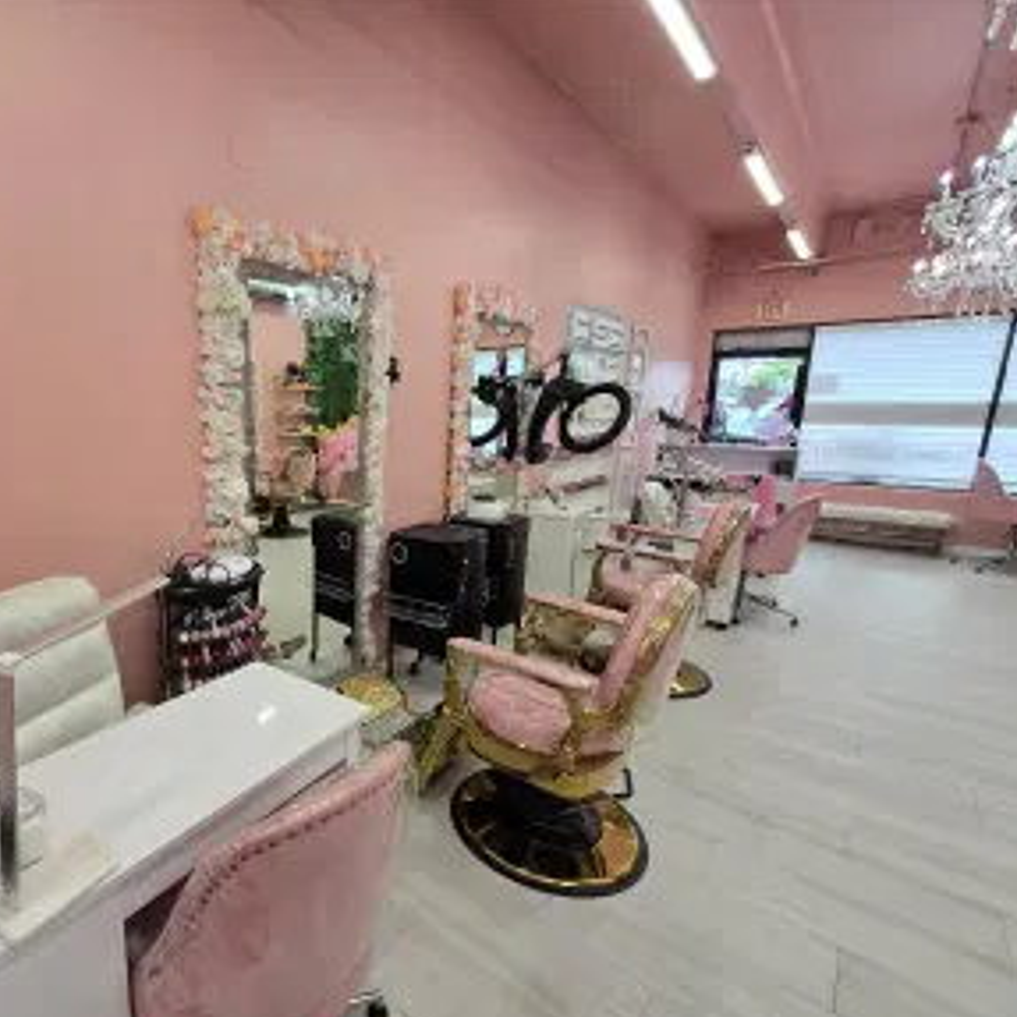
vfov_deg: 87.4
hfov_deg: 83.9
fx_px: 532
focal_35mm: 16
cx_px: 326
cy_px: 524
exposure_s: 1/120
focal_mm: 2.2
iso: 50
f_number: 2.2
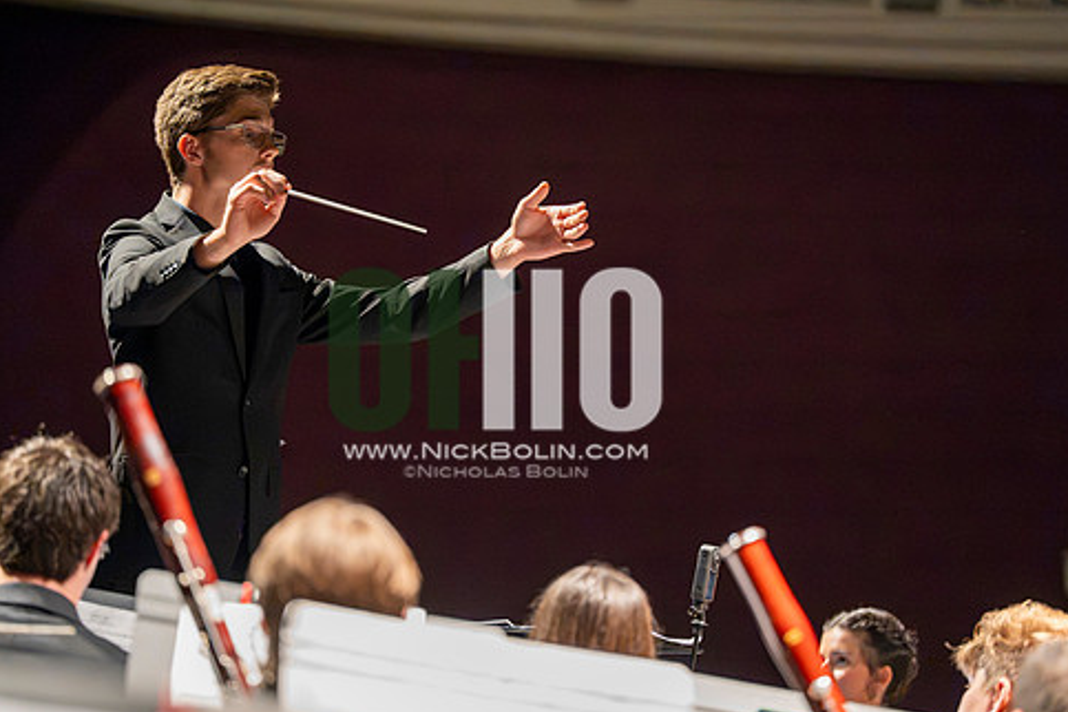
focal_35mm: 198
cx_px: 495
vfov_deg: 6.9
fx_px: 5874
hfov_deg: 10.4
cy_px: 373
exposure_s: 1/640
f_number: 2.8
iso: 16000
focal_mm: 165
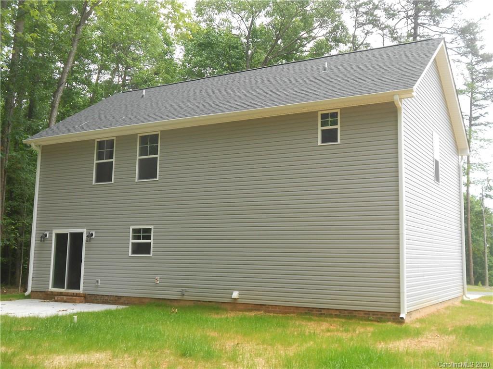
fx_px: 527
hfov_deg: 50.1
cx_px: 246
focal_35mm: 37
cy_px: 184
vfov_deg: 38.7
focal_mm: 6.7
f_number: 3.9
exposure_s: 1/200
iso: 80
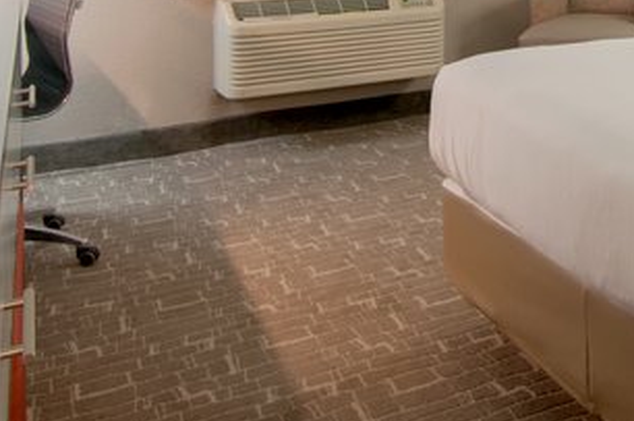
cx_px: 576
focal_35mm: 47
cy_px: -9
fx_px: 826
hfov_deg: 38.9
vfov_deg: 26.8
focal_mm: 12
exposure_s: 1/4
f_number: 14
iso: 200
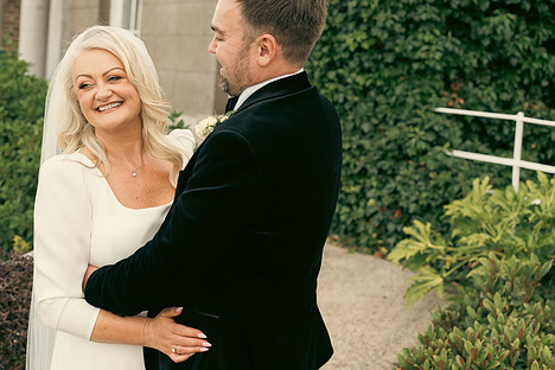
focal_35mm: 62
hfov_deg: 32.4
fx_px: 956
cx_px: 270
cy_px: 171
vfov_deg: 21.9
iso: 160
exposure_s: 1/400
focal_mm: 50
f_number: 3.5
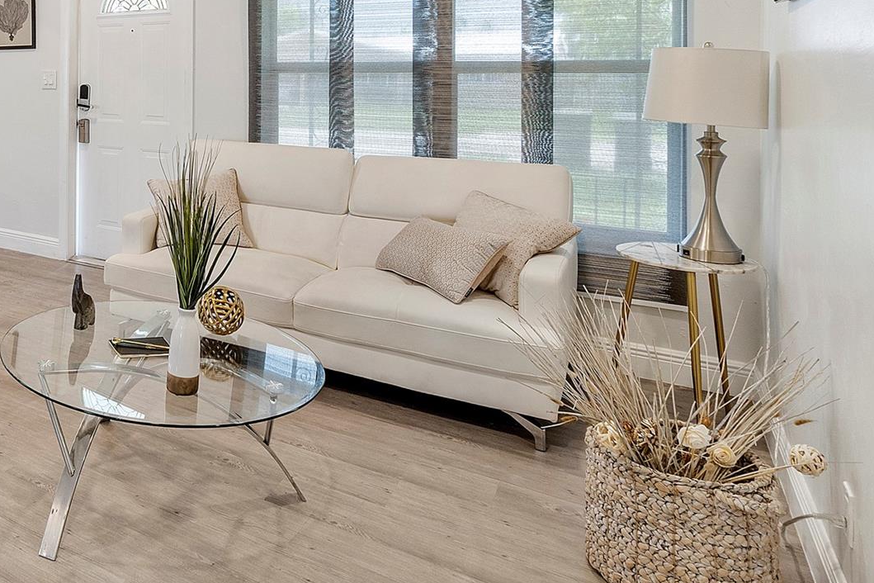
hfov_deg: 56.2
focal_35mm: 29
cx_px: 111
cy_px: 69
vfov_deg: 41.7
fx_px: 704
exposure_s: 1/6
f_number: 11
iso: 160
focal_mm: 10
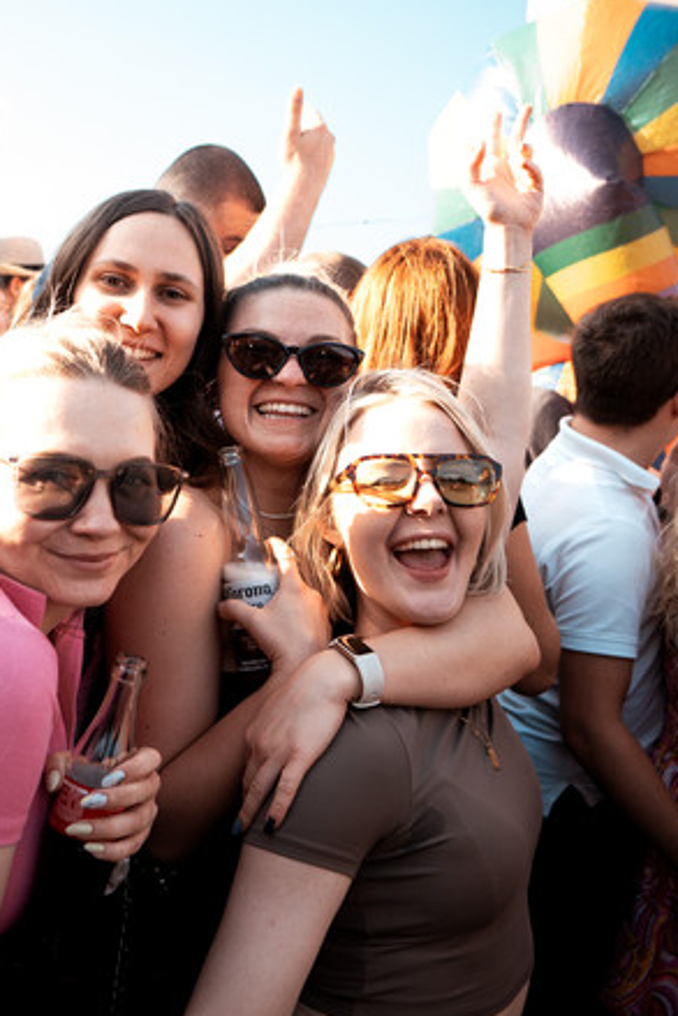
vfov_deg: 54.1
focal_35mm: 35
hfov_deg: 37.7
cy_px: 414
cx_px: 258
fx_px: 988
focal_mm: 16
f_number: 2.5
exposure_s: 1/800
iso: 250
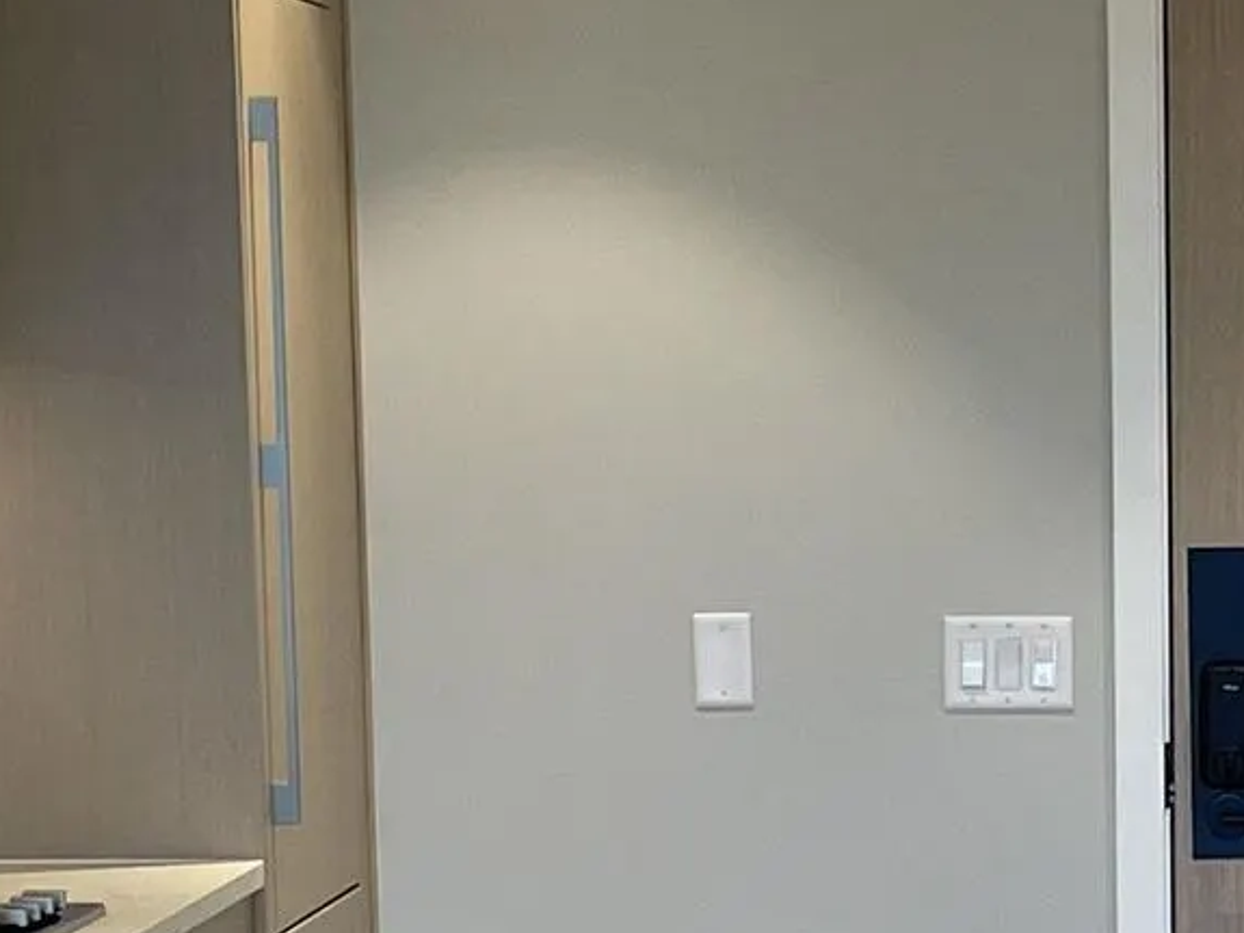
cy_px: 978
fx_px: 4994
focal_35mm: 139
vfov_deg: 10.6
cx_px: 1404
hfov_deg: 13.9
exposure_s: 1/120
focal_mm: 4.2
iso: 80
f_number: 1.6
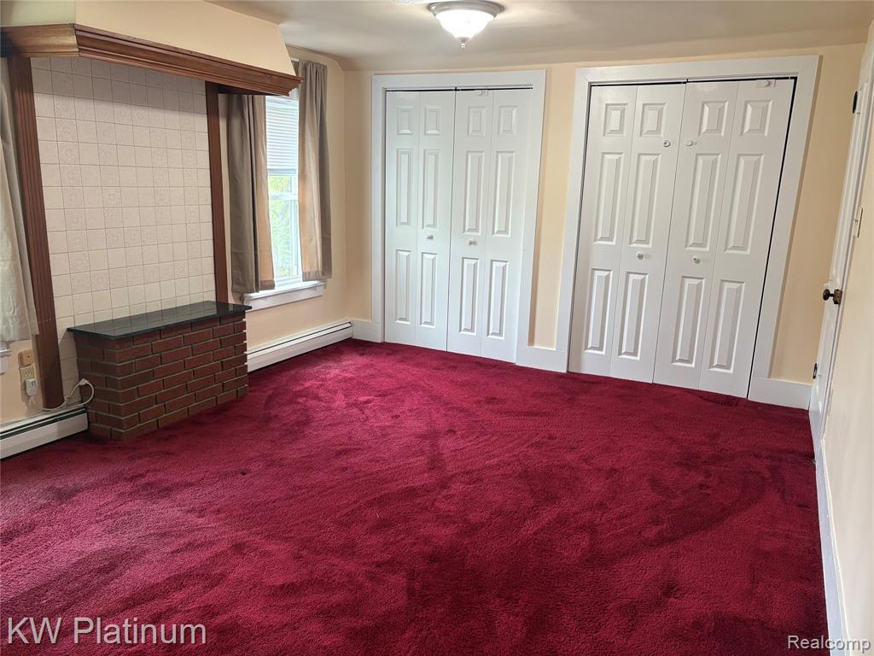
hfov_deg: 67.3
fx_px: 656
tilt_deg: -12.7
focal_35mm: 26
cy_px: 328
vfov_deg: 53.1
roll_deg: -1.5
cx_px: 437
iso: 160
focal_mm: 5.96
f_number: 1.6
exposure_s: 1/60
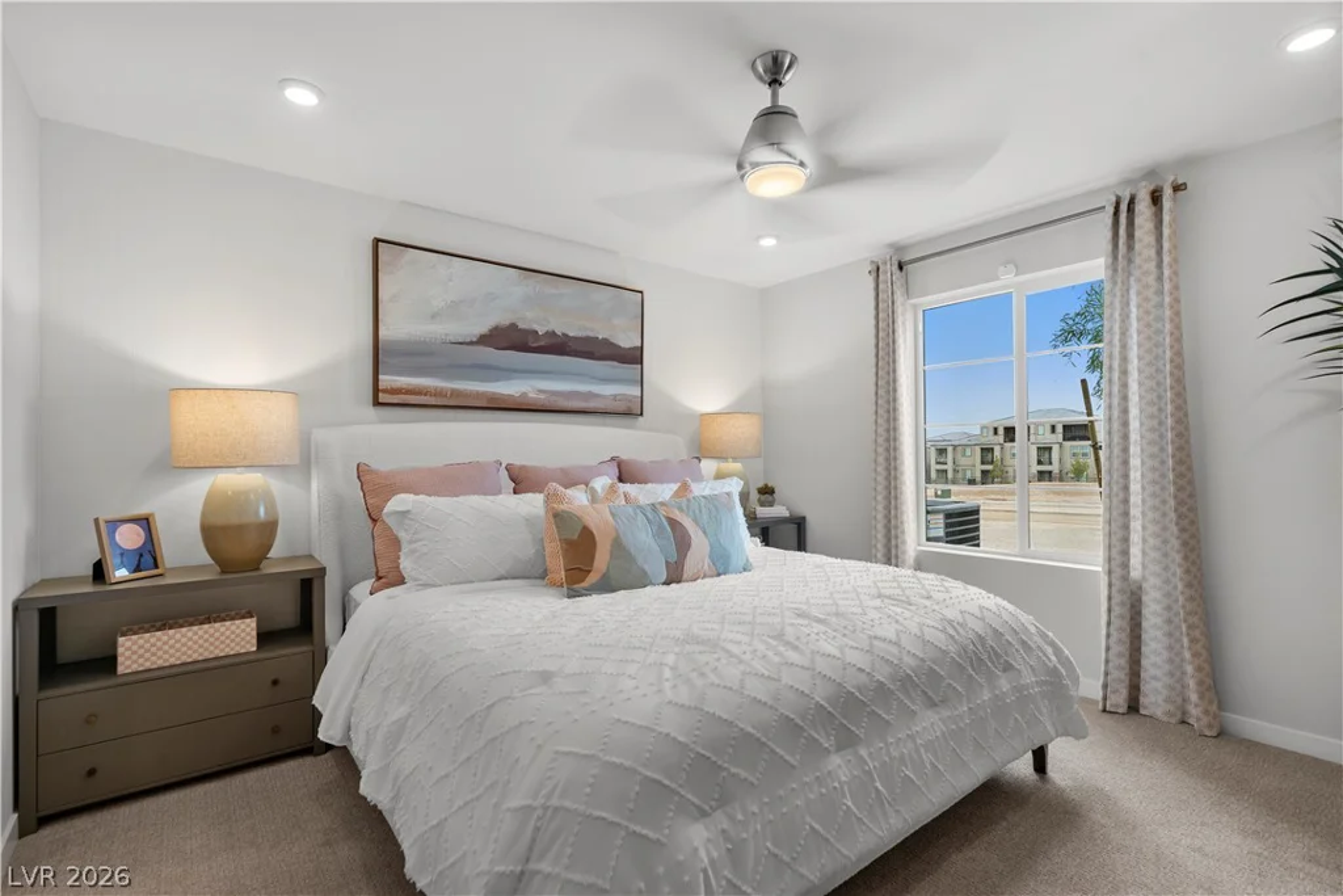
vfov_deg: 73.8
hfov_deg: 96.7
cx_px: 672
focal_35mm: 16
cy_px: 448
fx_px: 597
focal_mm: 16
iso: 125
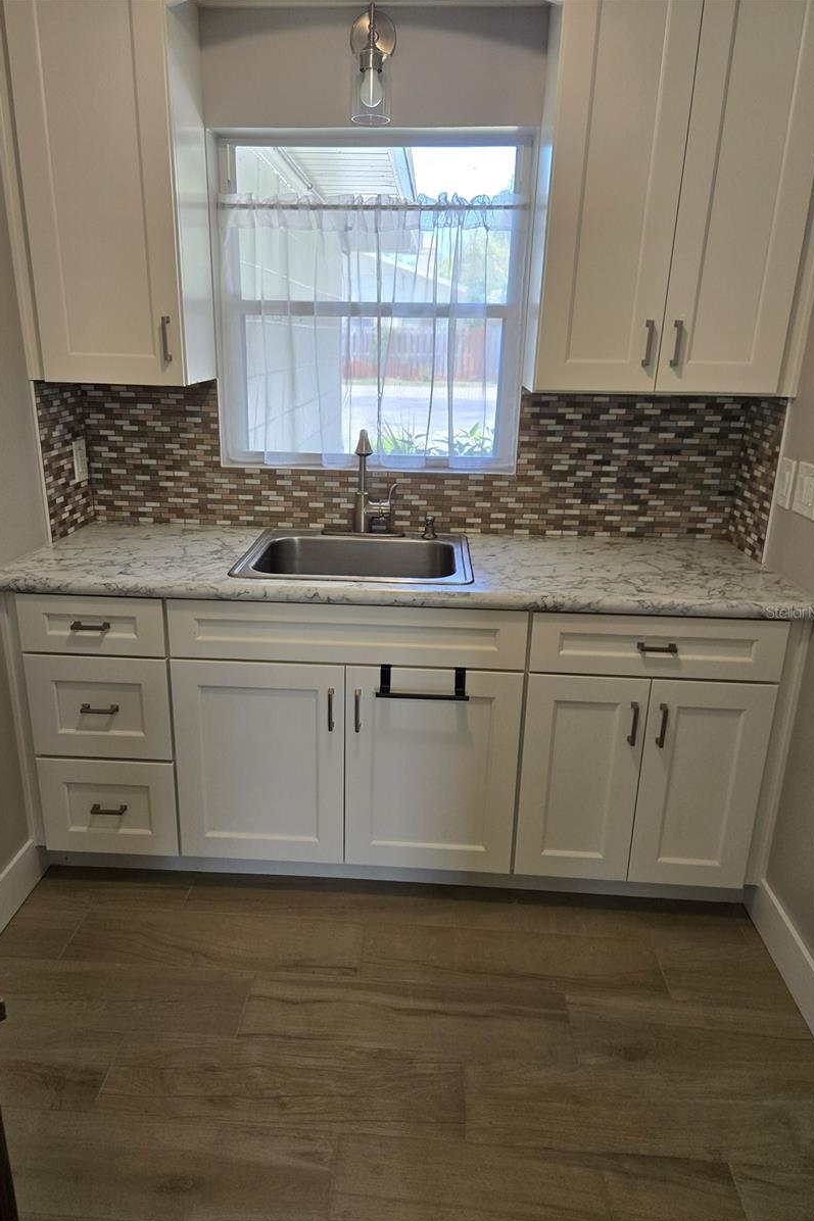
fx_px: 814
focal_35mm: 24
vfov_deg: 73.8
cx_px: 379
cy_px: 612
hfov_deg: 53.1
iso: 100
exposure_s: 1/120
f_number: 1.8
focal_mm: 5.4
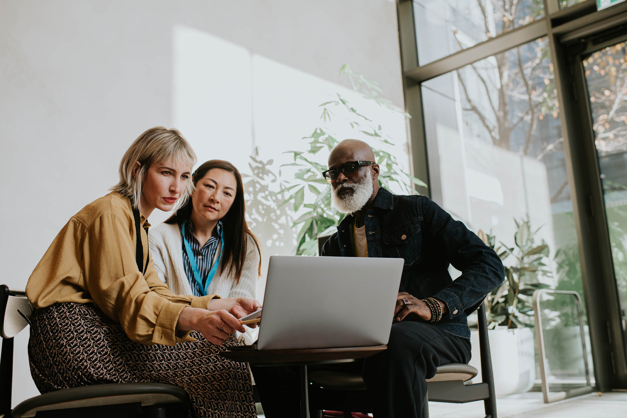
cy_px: 209
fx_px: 610
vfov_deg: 37.9
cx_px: 314
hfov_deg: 54.4
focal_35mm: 35
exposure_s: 1/320
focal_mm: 35
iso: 320
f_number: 3.5
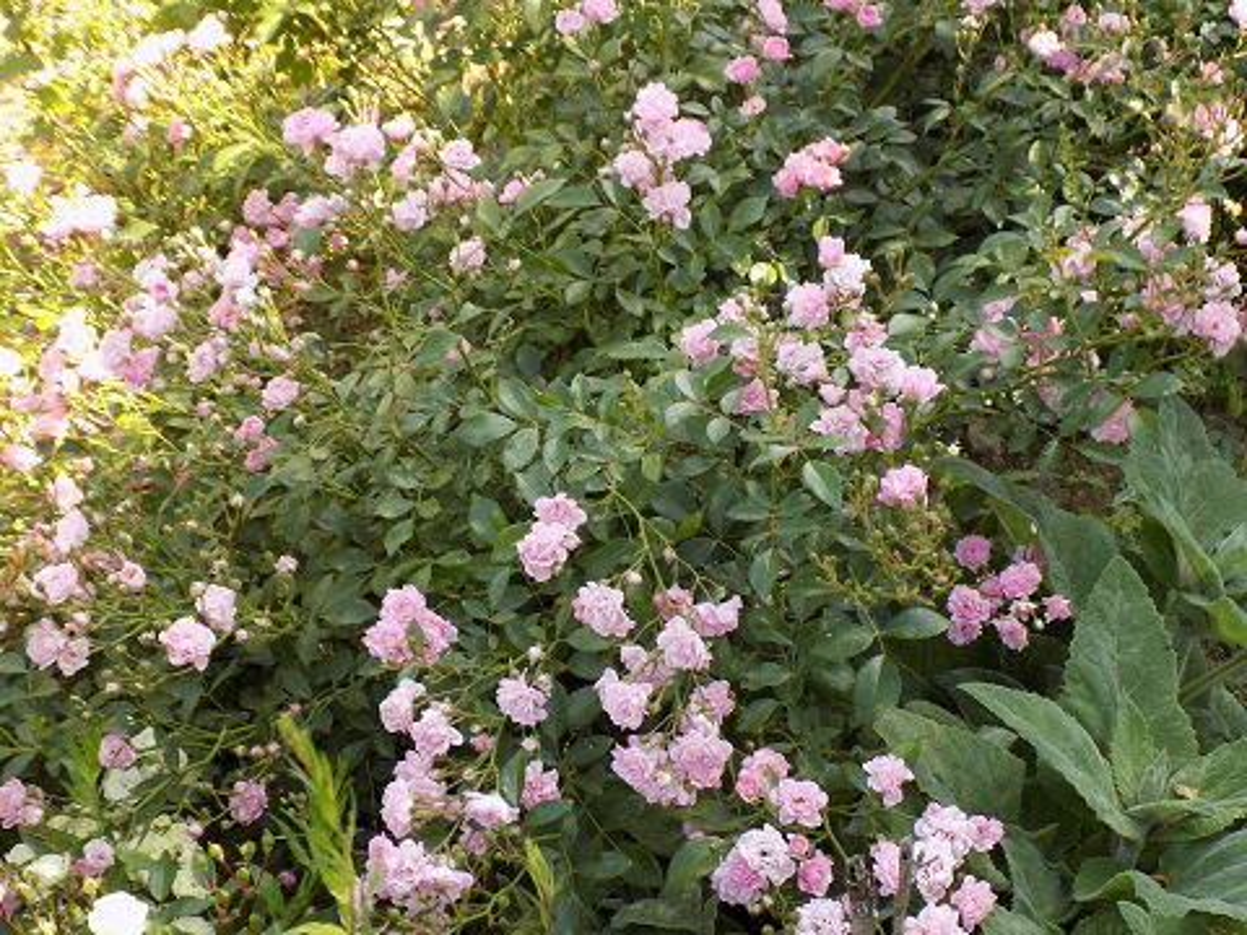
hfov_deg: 36.8
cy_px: 468
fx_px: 1873
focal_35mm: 52
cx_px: 624
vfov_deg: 28.0
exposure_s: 1/80
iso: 80
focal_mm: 9.3
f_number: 3.9
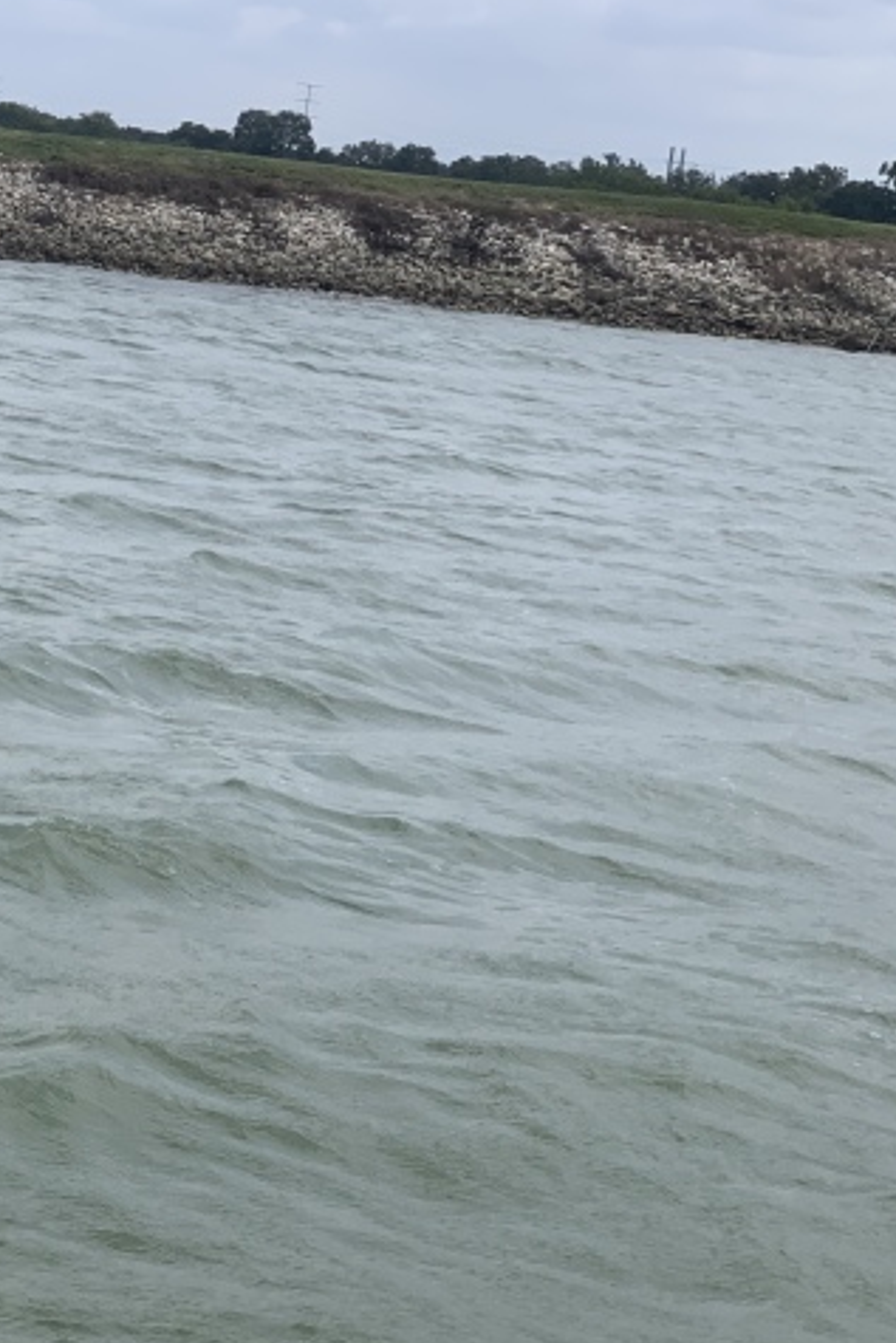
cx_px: -181
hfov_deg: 14.6
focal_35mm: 91
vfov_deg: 22.4
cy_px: 622
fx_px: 3395
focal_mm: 6
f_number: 2.4
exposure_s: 1/1115
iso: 16
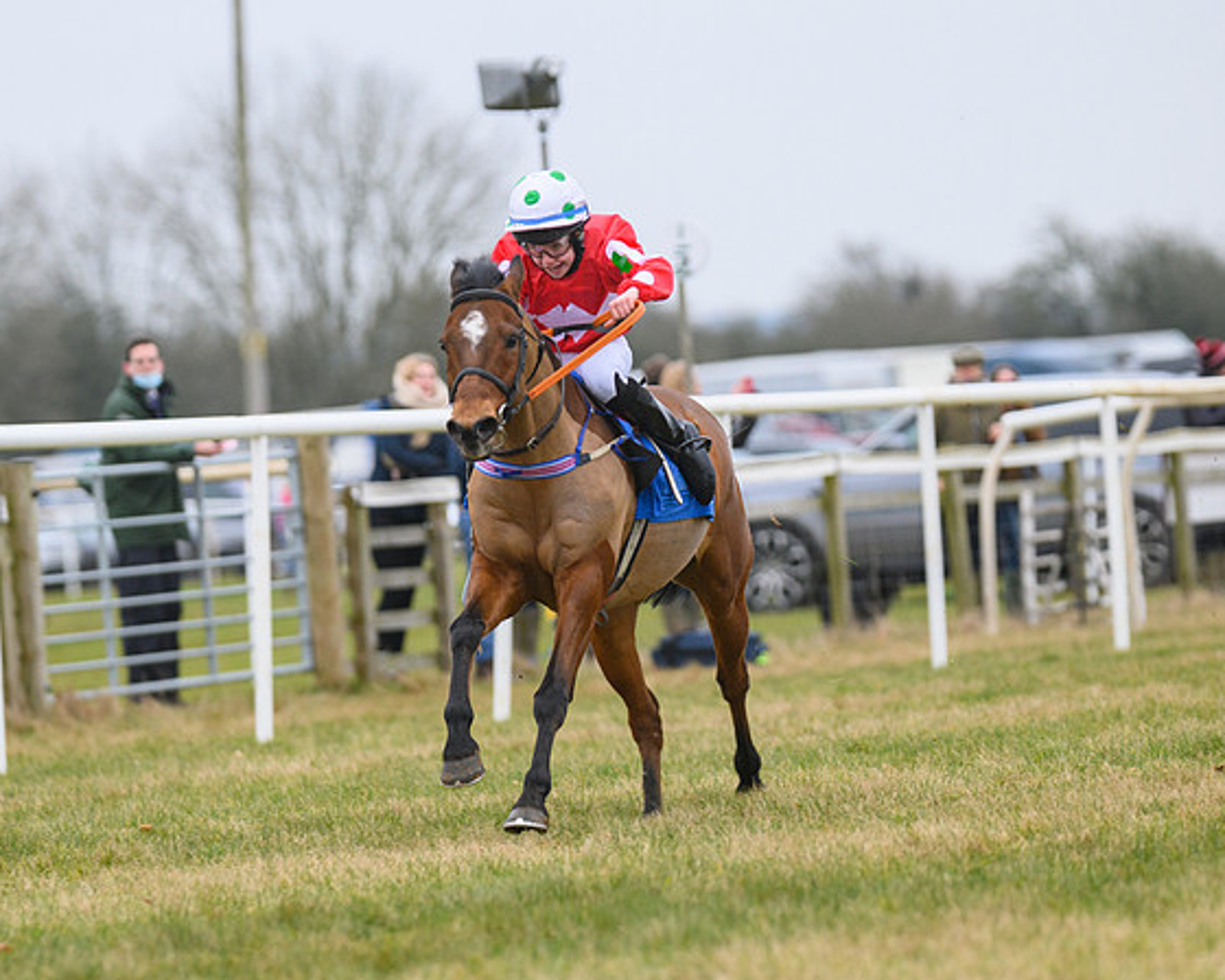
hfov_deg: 6.2
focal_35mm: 314
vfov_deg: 4.9
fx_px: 11384
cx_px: 485
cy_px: 370
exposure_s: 1/640
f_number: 4
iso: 800
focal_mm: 210
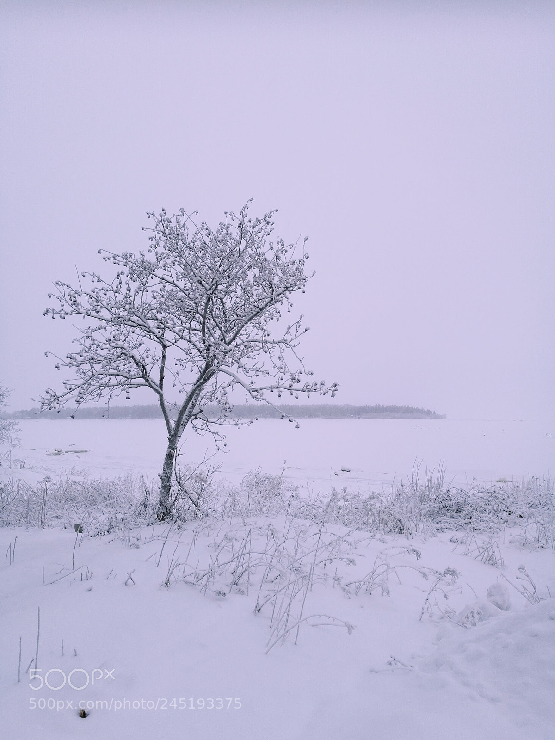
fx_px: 577
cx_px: 278
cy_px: 370
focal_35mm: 27
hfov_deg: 51.4
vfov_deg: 65.3
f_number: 2.2
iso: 50
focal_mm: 4.5
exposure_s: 1/217
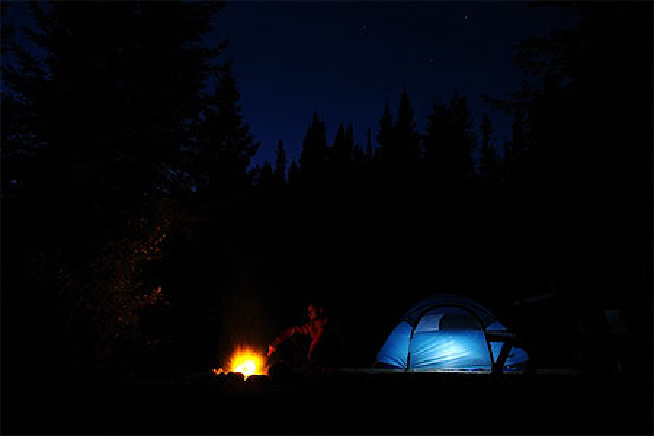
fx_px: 490
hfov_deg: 67.4
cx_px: 327
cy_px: 218
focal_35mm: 27
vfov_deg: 47.9
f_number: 8
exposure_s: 32.9
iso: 200
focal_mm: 18
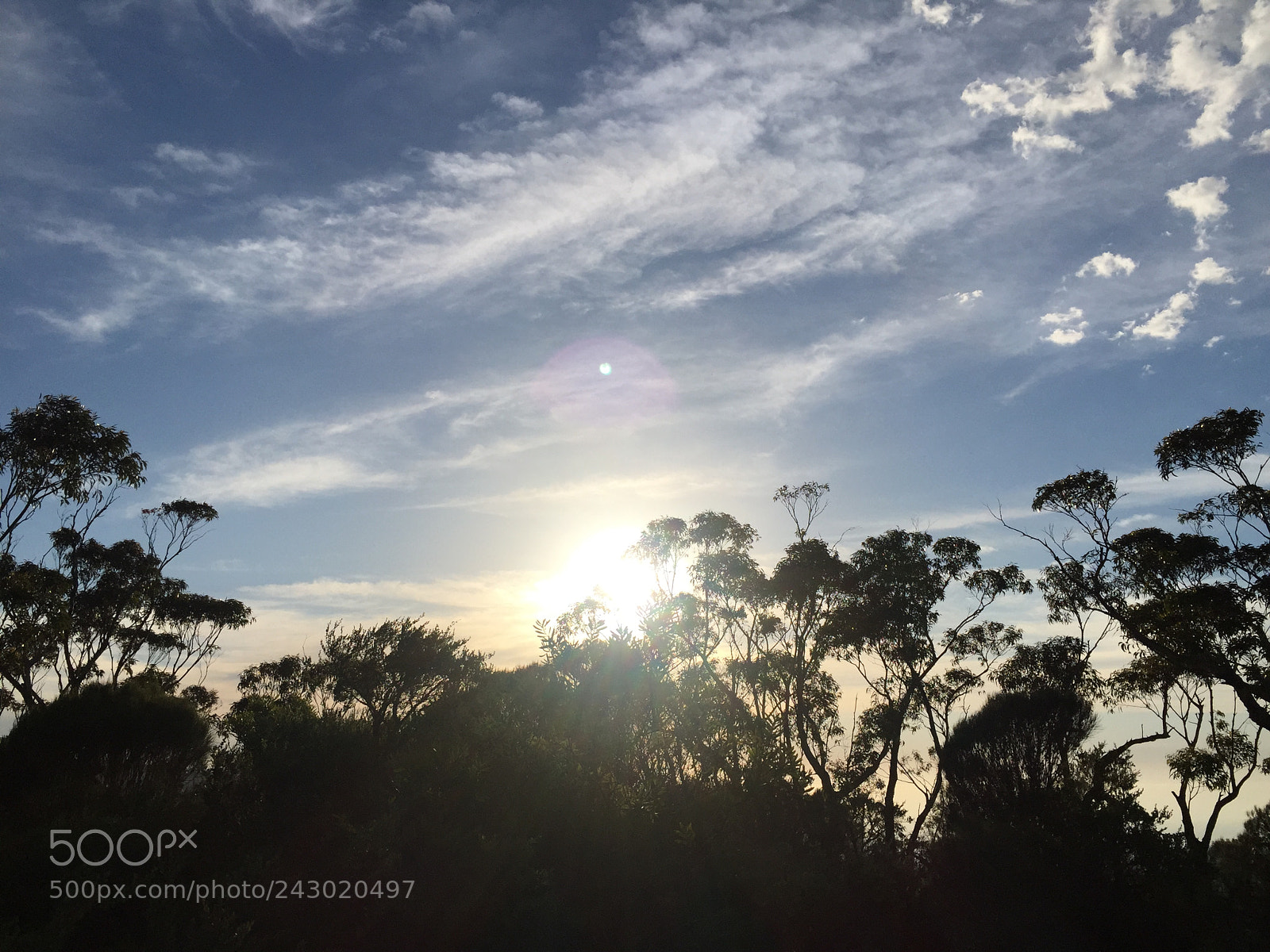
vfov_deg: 48.2
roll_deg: +0.9
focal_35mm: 29
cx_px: 635
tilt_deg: +15.7
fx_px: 1064
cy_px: 476
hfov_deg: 61.7
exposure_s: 1/7937
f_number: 2.2
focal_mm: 4.15
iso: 32
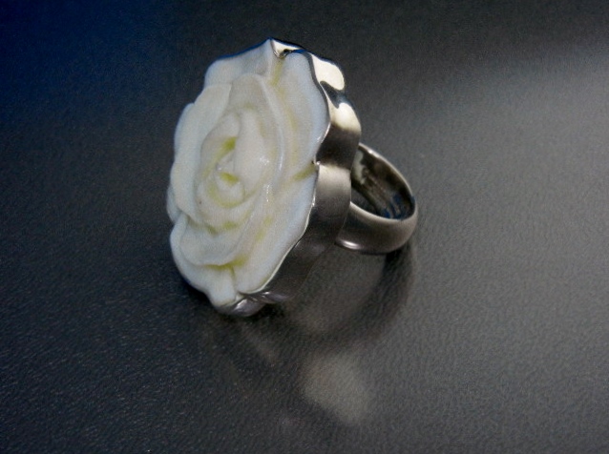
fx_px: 1194
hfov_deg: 28.6
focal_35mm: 68
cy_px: 227
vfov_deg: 21.5
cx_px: 304
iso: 538
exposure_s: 1/30
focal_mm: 12.2
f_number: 8.2
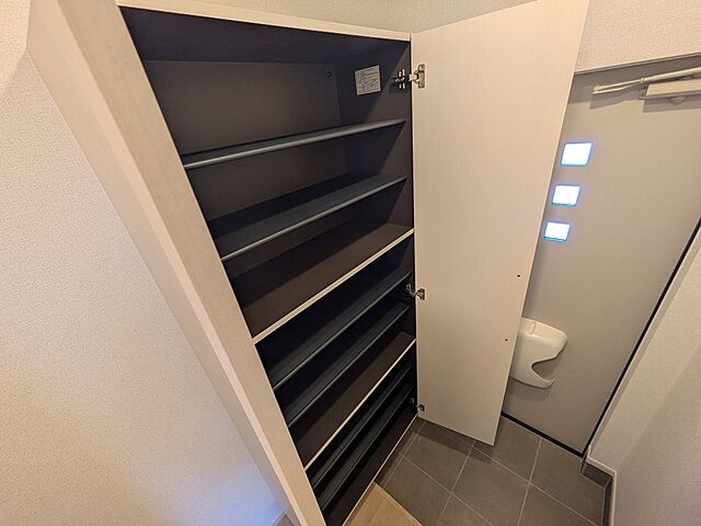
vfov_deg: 85.7
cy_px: 263
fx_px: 284
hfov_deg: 102.1
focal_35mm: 14
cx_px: 350
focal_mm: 1.83
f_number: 2.2
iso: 134
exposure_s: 1/33.3
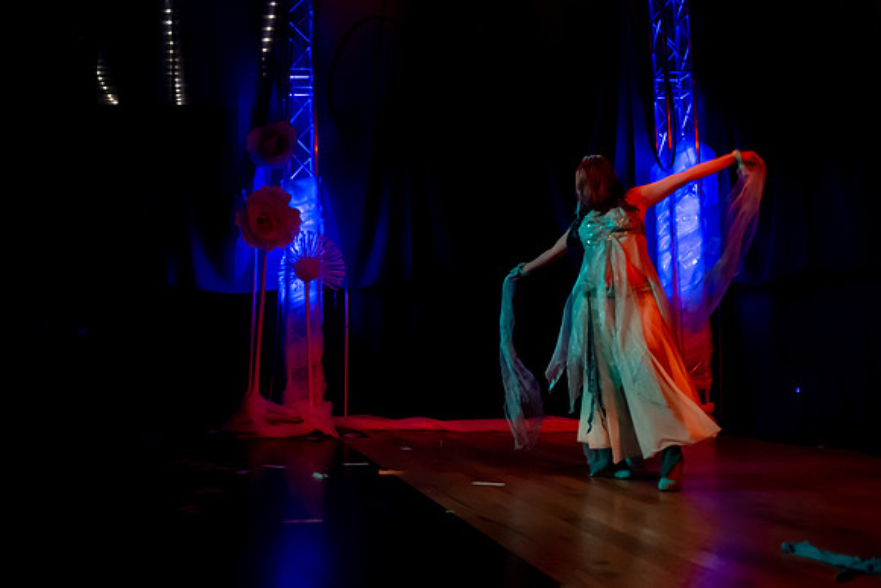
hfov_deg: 47.5
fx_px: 960
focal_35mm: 39
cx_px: 222
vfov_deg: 34.0
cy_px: 267
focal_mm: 26
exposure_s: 1/100
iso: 3200
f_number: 2.8
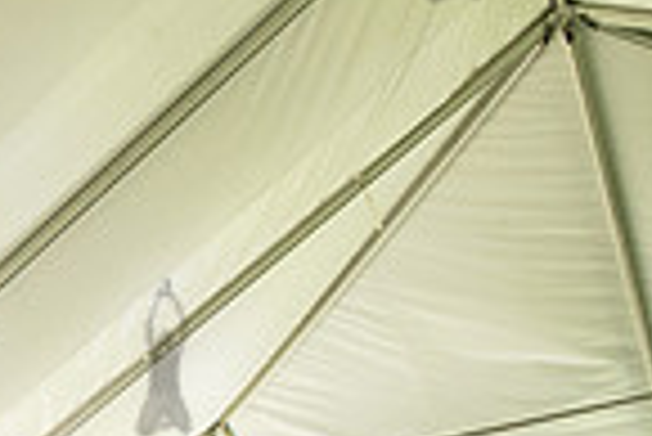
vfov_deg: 13.7
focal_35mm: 96
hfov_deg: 18.1
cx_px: -418
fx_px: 1740
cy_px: 573
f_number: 4
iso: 2500
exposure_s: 1/800
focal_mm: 24
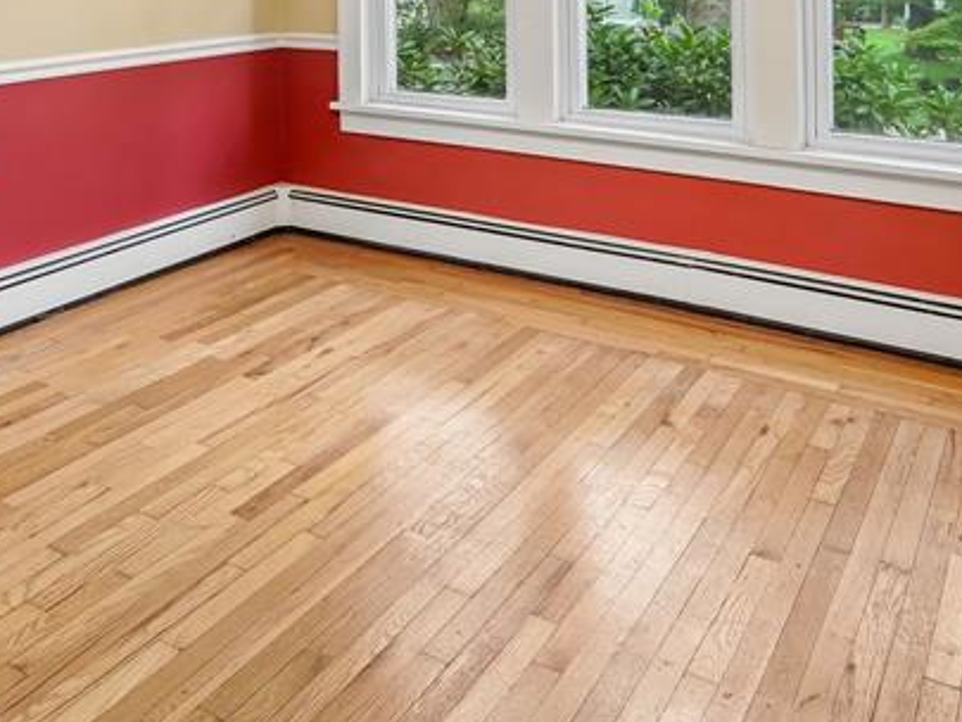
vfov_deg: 36.1
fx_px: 945
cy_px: -55
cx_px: 425
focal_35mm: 34
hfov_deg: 53.8
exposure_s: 1/10
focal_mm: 14
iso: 400
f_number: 8
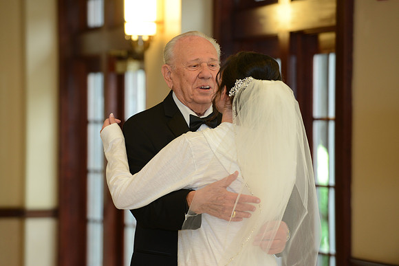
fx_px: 2217
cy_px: 133
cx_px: 200
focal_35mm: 200
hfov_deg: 10.3
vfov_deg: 6.9
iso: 800
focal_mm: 200
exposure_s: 1/60
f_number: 6.3
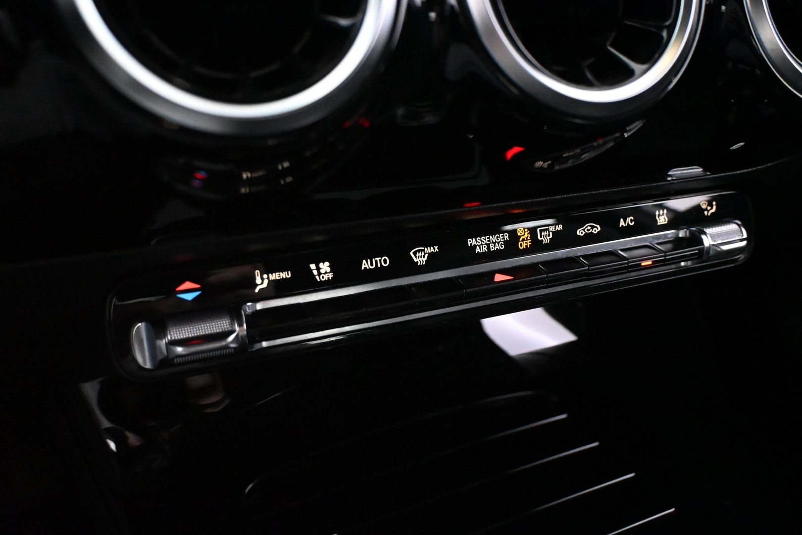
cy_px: 268
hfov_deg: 58.3
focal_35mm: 32
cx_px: 401
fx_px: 718
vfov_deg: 40.8
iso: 11400
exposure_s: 1/60
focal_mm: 21.5
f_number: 4
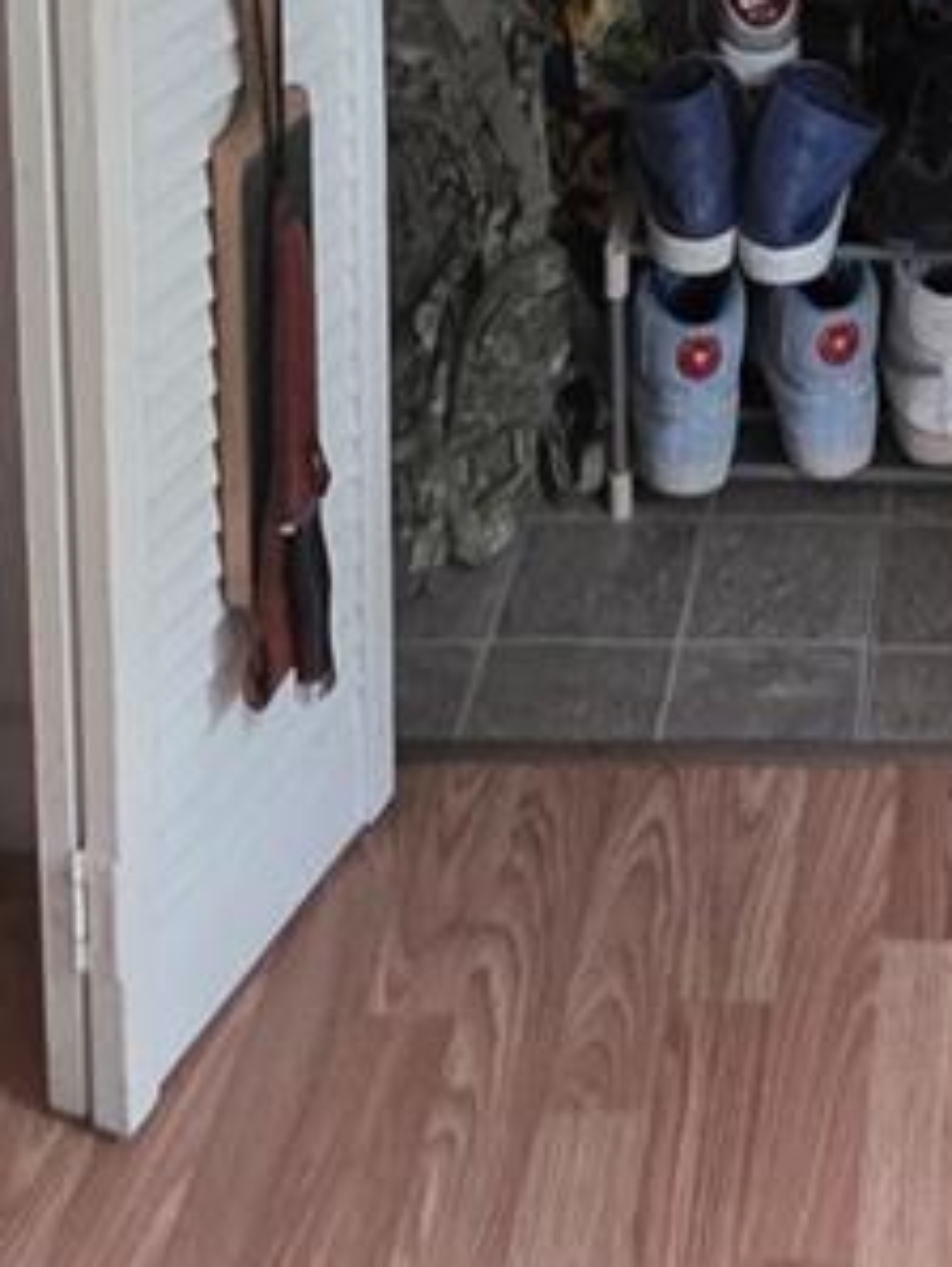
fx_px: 2453
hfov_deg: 20.8
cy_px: -863
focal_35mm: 67
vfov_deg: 21.6
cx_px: 1084
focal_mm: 2.2
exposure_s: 1/60
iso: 640
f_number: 1.9
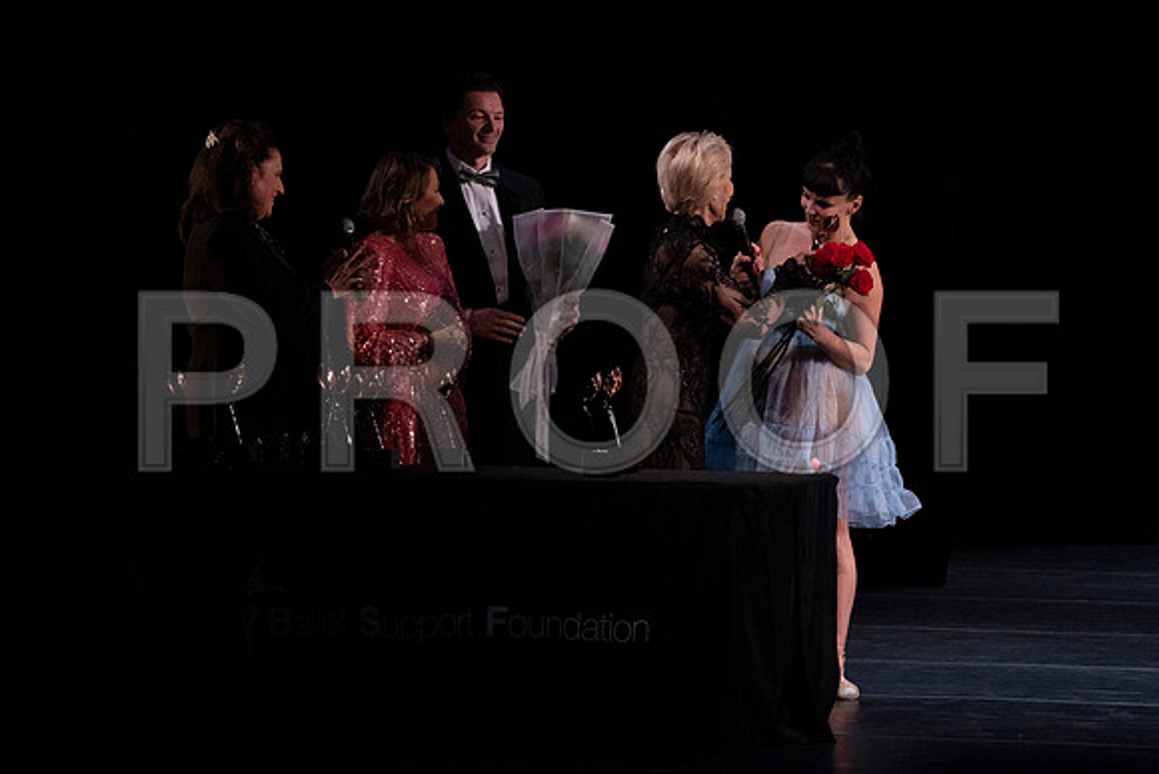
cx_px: 580
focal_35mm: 394
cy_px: 387
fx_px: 12687
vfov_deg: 3.5
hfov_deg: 5.2
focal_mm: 394
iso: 12800
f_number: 9
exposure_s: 1/500
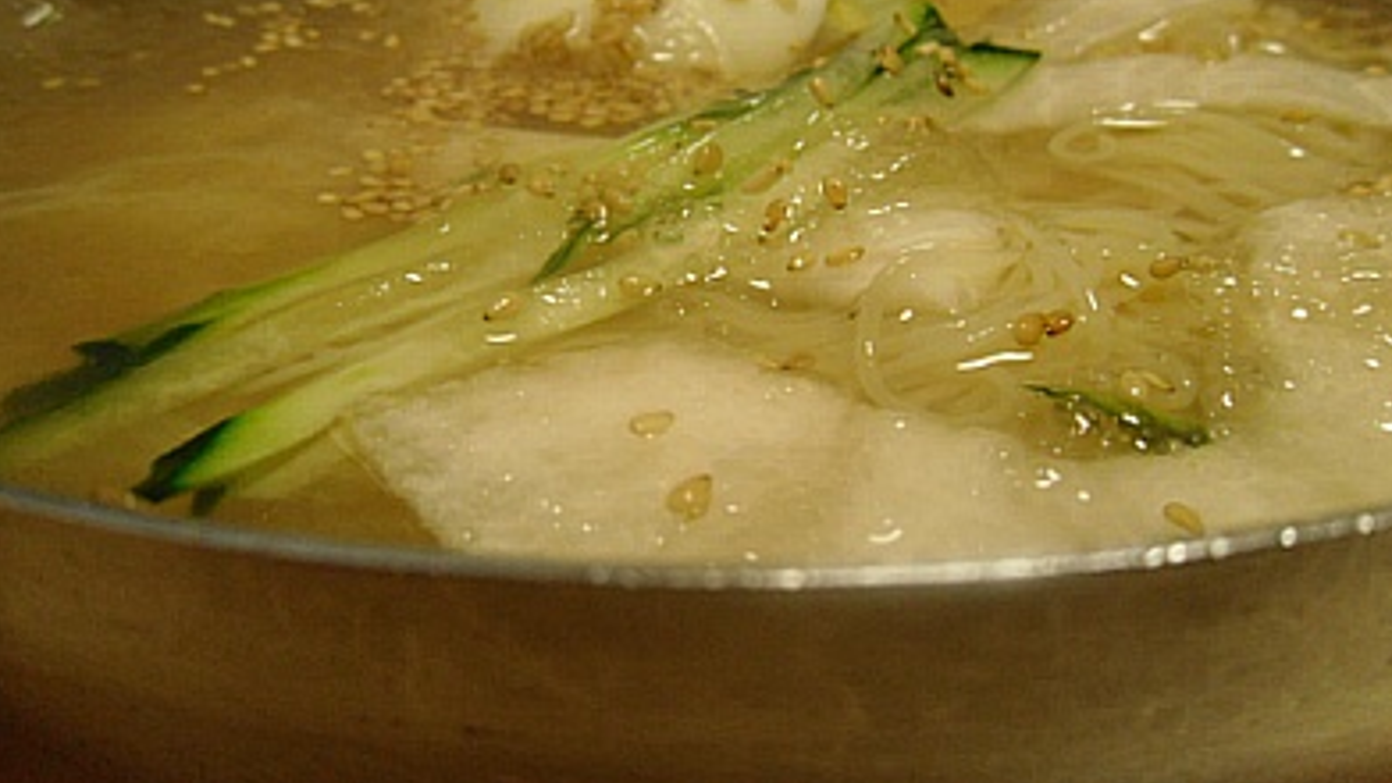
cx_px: 705
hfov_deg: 51.6
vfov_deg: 30.3
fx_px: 1440
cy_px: 288
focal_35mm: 39
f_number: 3.5
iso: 400
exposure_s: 1/30
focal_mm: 6.3
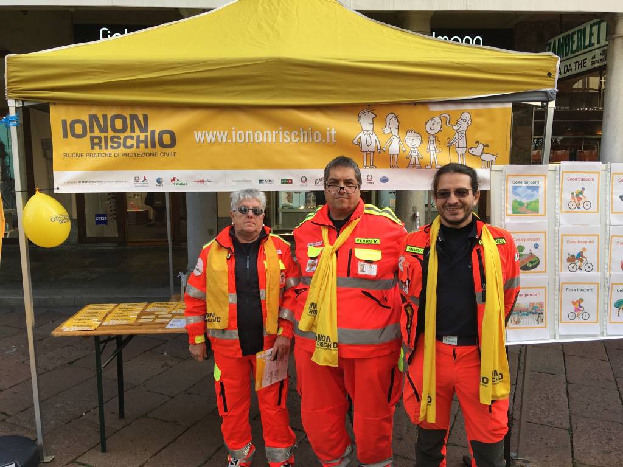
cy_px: 234
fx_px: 522
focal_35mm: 29
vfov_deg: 48.2
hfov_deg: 61.7
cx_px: 312
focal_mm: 4.15
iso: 25
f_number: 2.2
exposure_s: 1/179
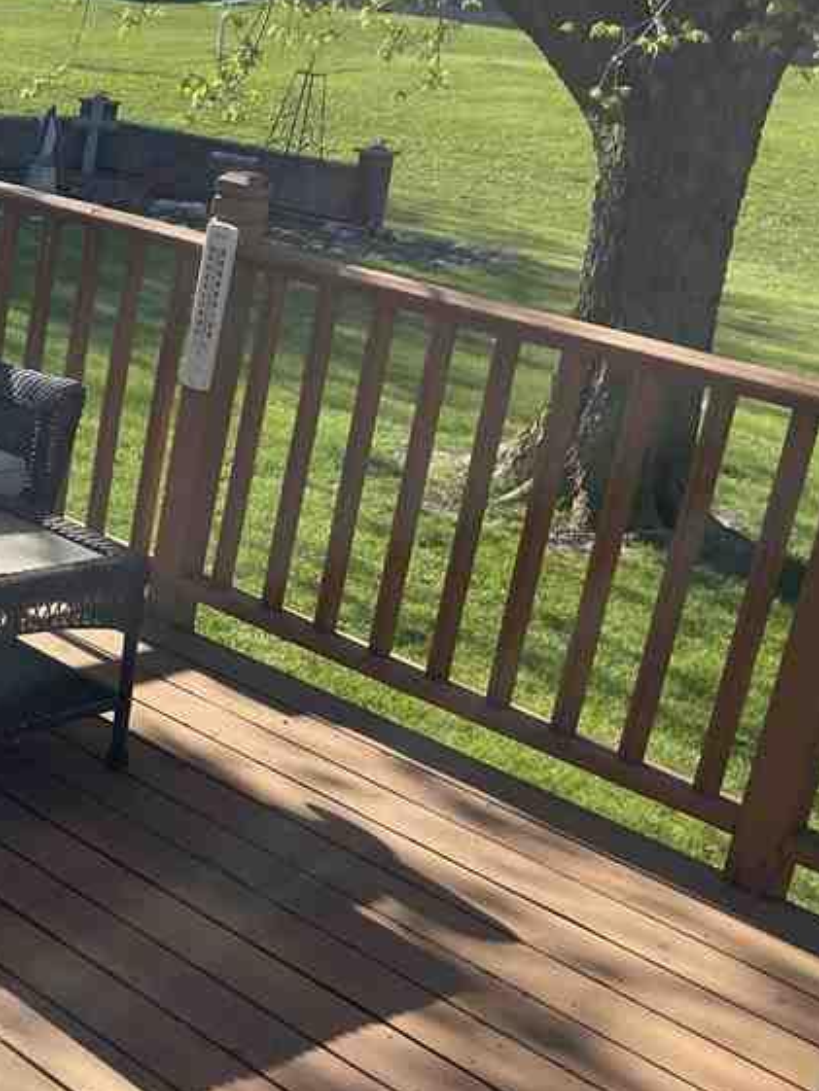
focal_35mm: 57
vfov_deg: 33.8
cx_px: -354
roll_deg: -4.3
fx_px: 1797
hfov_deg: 22.0
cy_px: 510
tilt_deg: -20.3
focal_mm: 5.1
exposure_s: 1/2123
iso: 32
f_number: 1.6
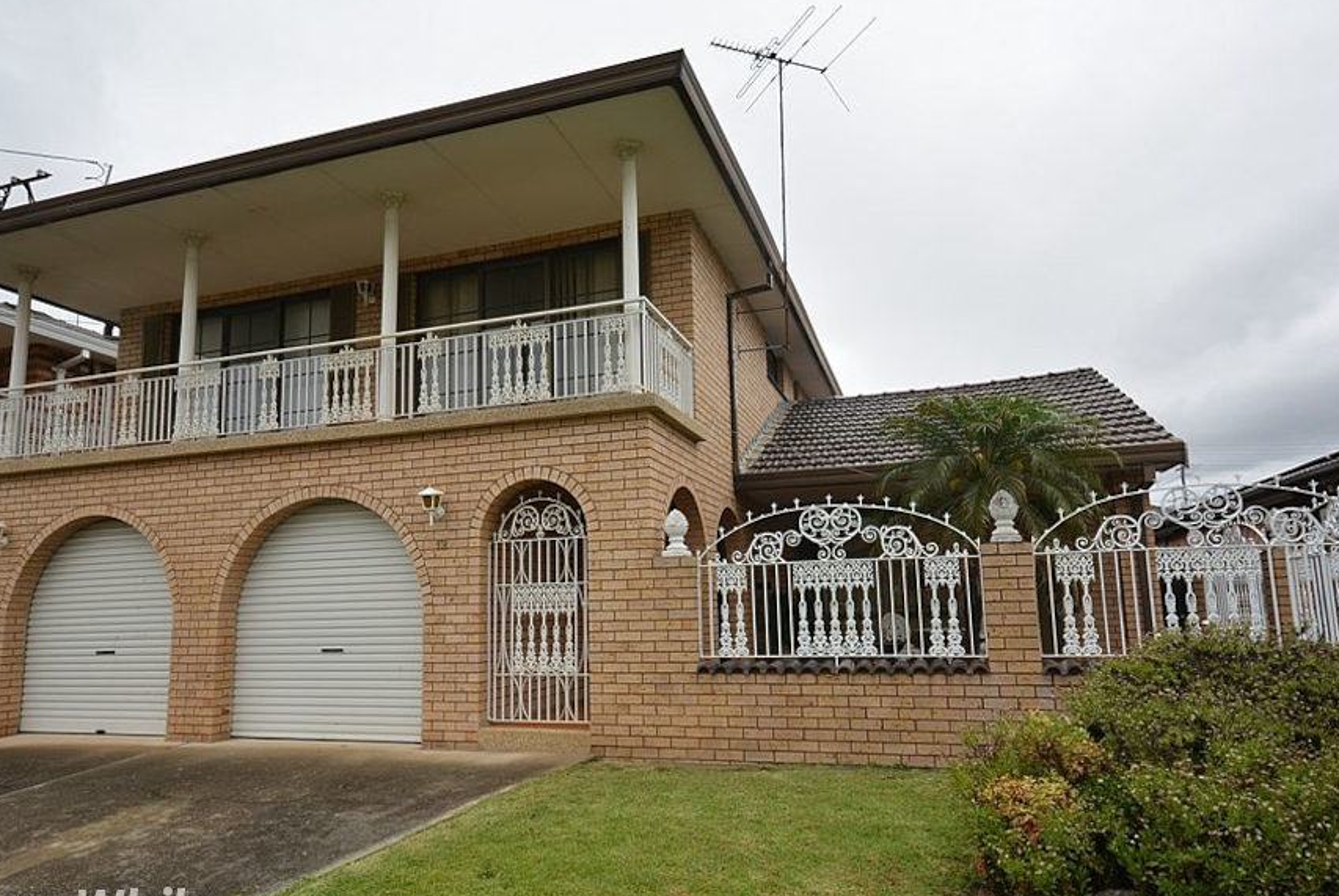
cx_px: 667
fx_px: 670
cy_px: 490
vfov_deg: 67.4
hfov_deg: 89.9
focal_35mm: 18
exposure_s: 1/60
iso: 220
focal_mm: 10
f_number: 4
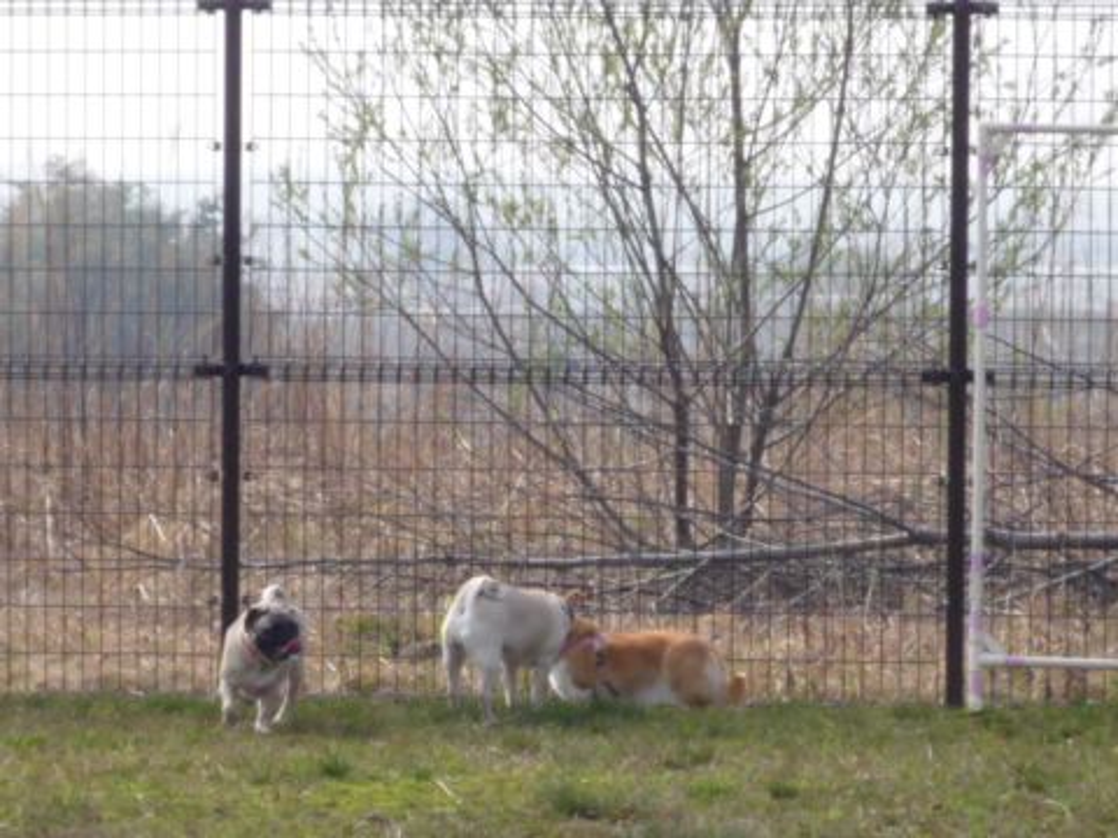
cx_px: 559
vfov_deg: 8.2
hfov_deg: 11.0
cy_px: 419
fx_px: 5813
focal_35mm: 180
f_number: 5.6
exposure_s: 1/500
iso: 160
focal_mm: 17.6
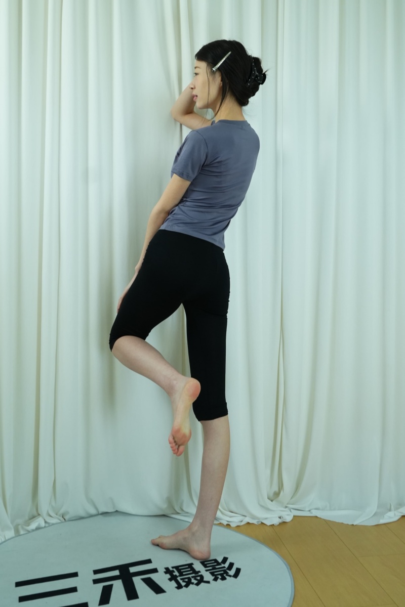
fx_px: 540
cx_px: 202
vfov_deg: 58.7
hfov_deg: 41.1
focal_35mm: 32
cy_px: 304
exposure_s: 1/400
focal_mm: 32
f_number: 4
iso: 1600
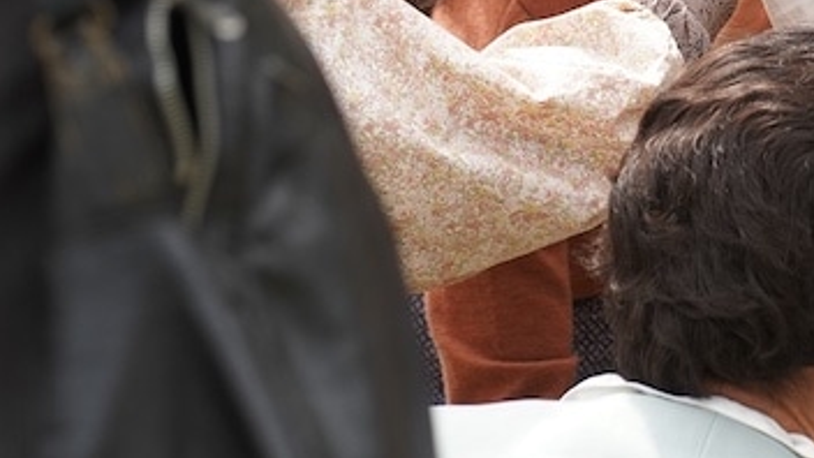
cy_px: -448
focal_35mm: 408
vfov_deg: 3.0
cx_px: 805
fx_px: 8806
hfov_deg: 5.3
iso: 400
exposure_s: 1/800
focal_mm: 107
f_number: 4.5
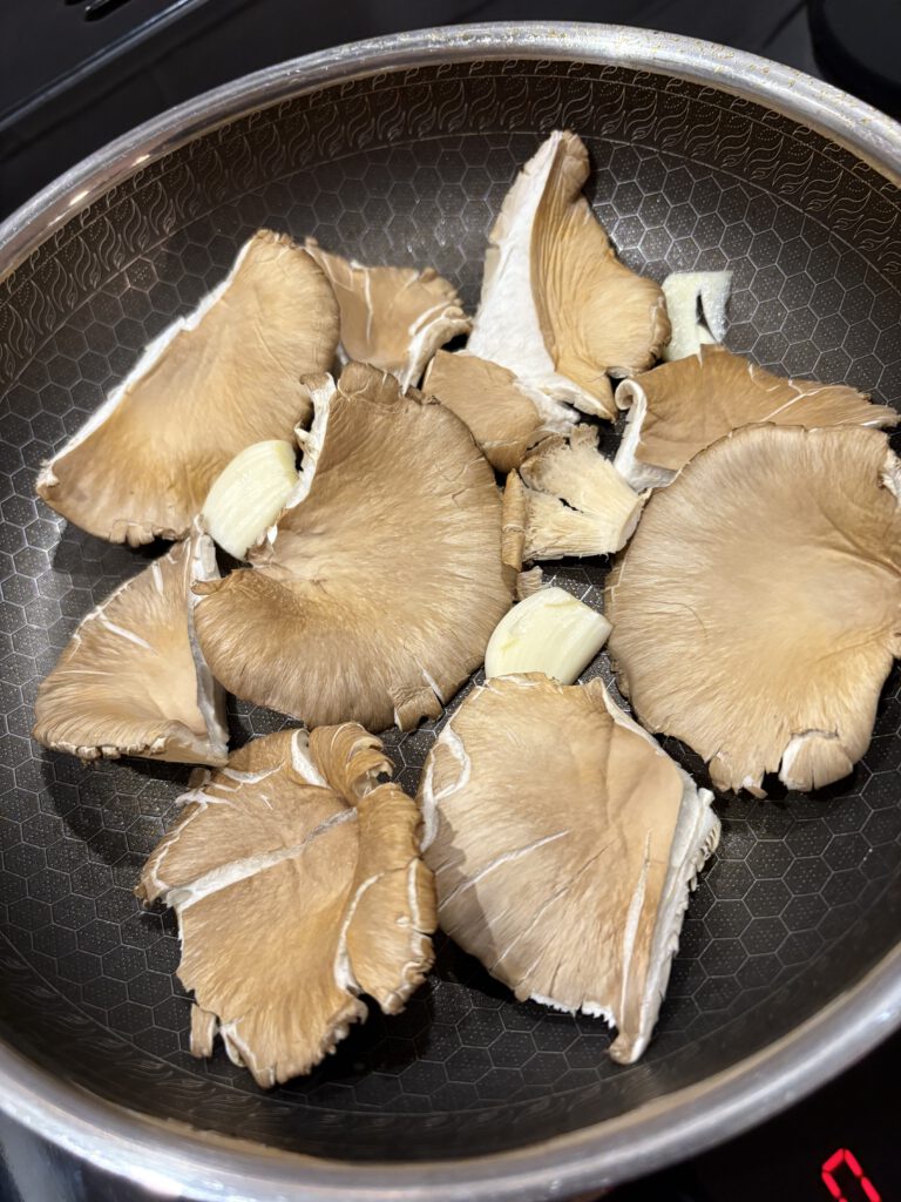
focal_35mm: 26
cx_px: 450
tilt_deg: -61.3
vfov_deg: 67.3
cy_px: 601
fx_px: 902
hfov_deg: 53.1
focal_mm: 5.96
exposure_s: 1/50
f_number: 1.6
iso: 200
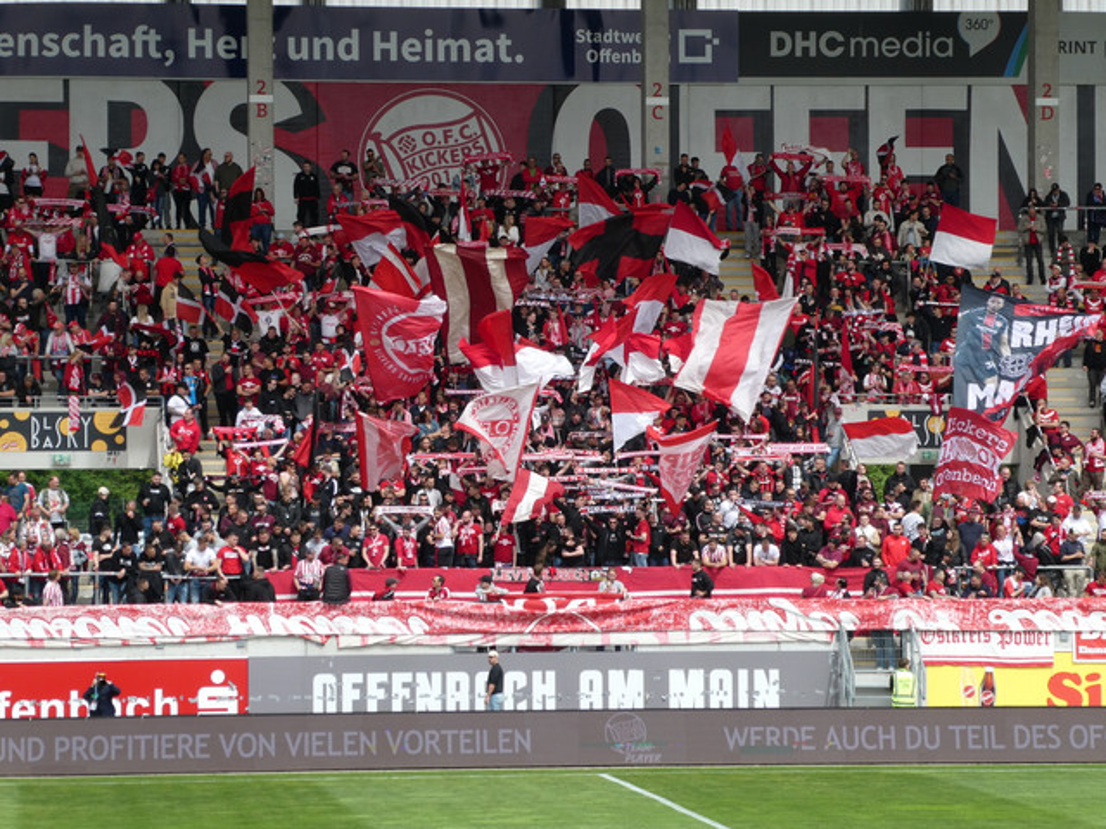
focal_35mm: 143
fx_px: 4569
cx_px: 553
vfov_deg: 10.4
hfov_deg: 13.8
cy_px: 414
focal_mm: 25.6
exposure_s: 1/250
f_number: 5.4
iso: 80
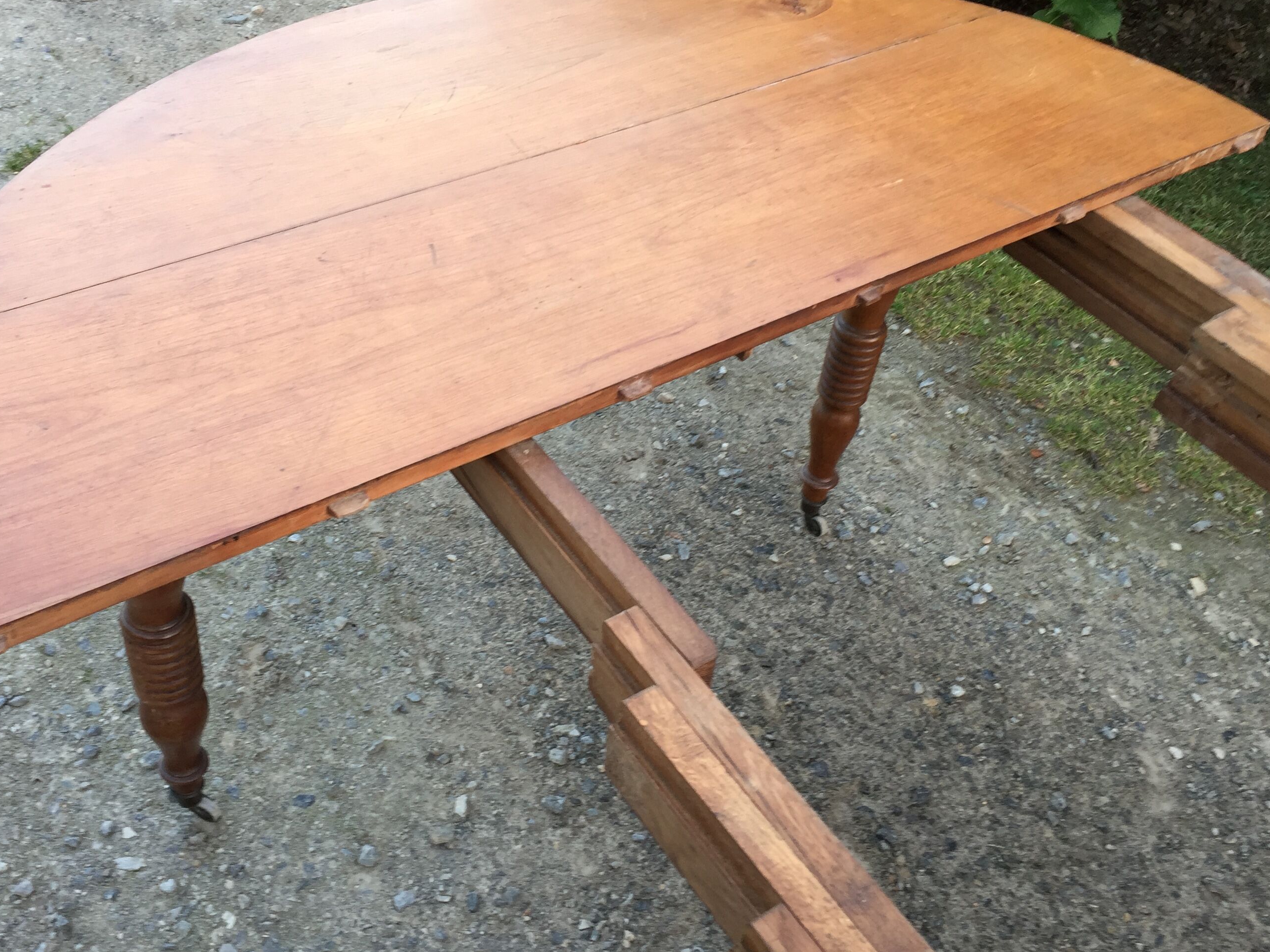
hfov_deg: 50.1
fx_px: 1358
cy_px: 461
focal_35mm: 37
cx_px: 575
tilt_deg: -45.2
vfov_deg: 38.7
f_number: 2.2
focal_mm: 4.15
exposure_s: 1/50
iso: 40
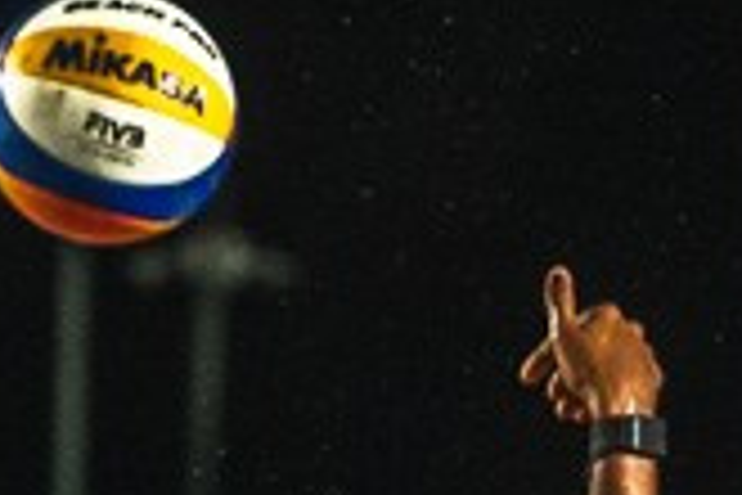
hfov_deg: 2.3
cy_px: 1577
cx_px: 639
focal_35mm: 894
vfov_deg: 1.5
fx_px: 18425
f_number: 3.2
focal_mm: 115
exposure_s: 1/1000
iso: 1000
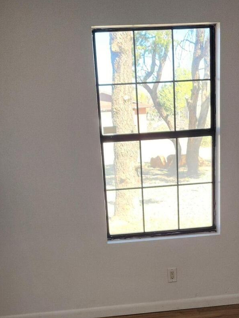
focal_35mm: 58
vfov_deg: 31.9
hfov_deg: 25.2
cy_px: 275
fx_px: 534
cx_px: 137
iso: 80
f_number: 1.8
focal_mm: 6.4
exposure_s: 1/120
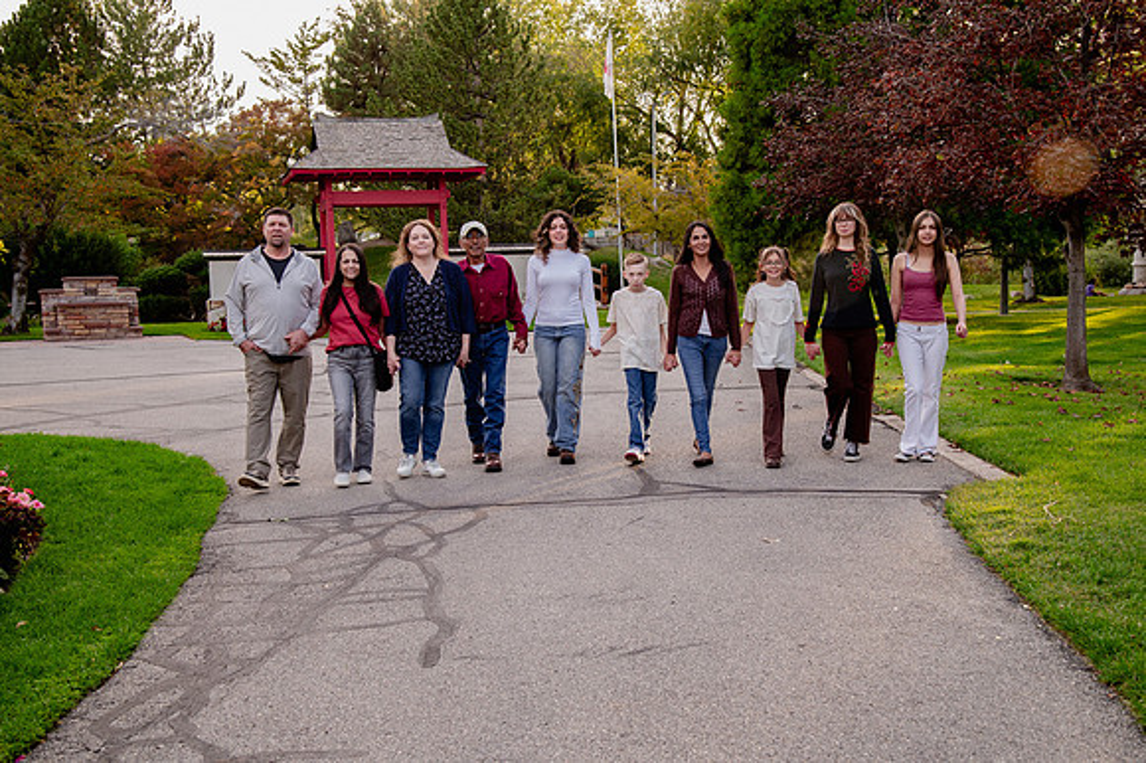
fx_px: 1463
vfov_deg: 29.2
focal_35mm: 46
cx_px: 573
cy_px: 382
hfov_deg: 42.8
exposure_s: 1/200
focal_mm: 46
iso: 1250
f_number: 6.3
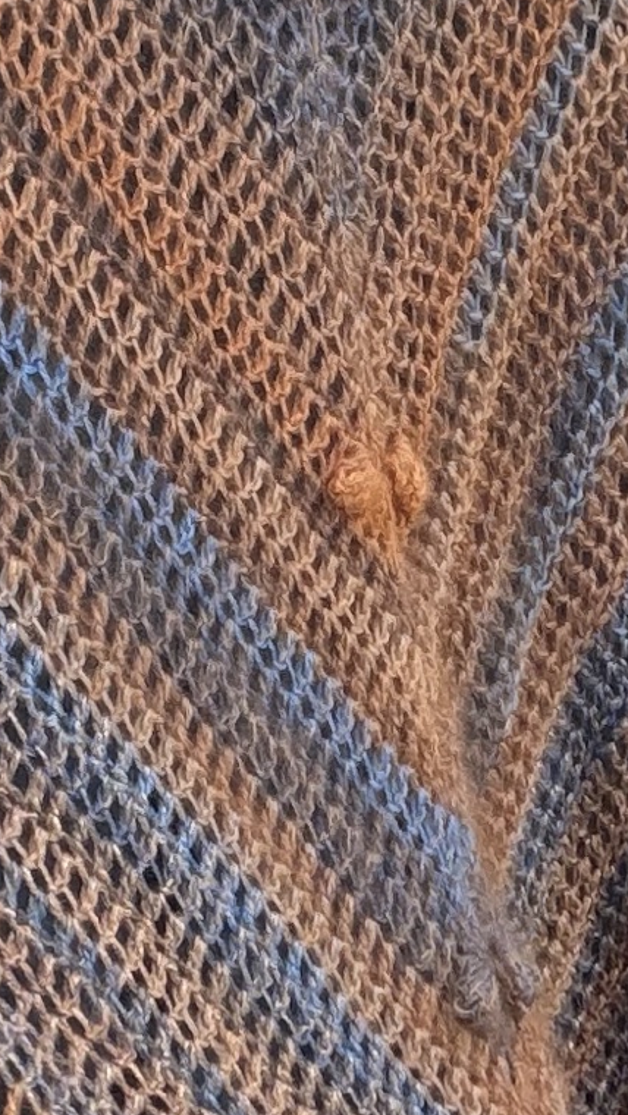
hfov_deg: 9.4
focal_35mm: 129
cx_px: 291
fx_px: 3815
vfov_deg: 16.6
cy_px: 468
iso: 25
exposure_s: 1/438
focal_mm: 2.71
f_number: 1.9
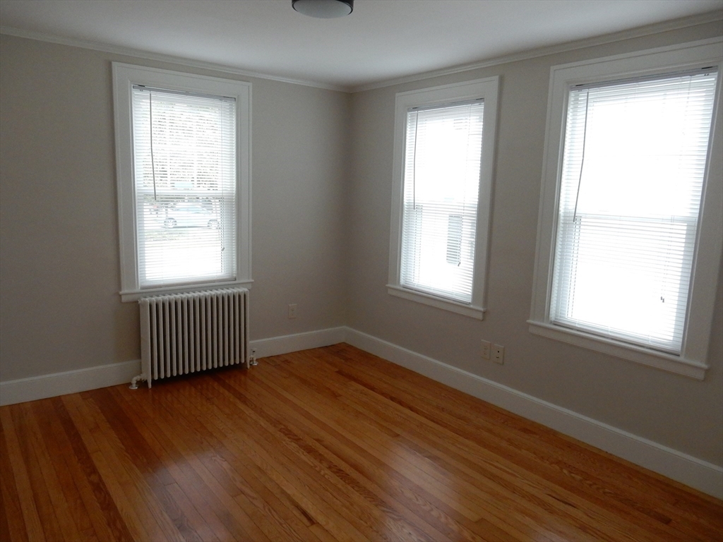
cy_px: 271
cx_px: 362
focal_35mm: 25
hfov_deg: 69.4
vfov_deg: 54.9
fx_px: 522
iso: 400
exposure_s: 1/100
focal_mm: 4.5
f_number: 3.7
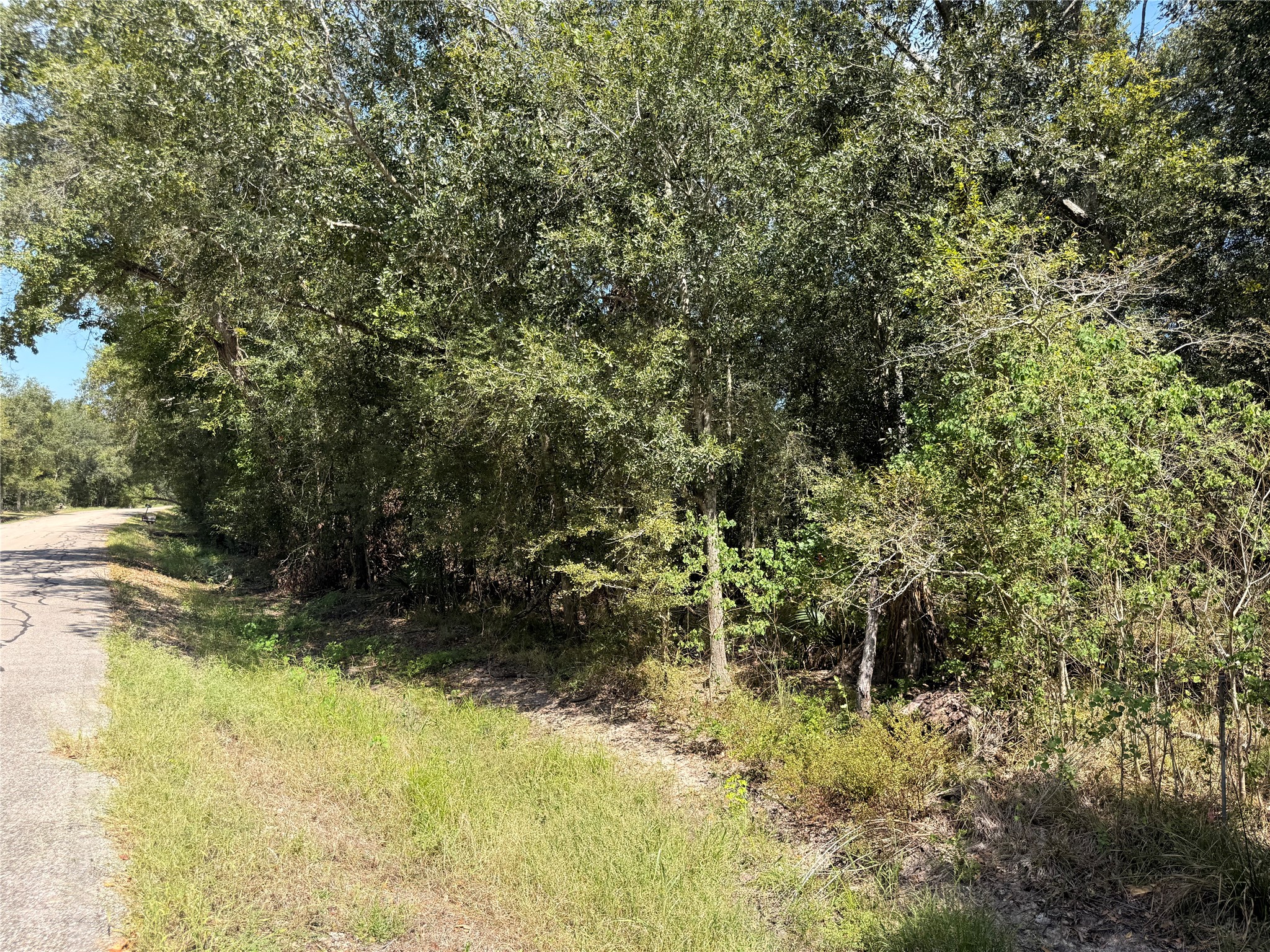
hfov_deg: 71.6
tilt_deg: +1.2
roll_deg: -0.5
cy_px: 476
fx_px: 881
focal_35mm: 24
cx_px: 635
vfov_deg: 56.8
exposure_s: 1/1337
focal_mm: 6.76
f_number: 1.78
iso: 80
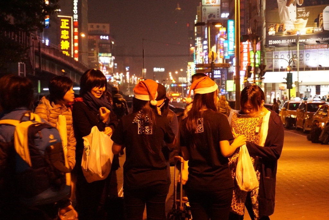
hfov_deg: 27.0
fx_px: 685
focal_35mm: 75
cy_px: 110
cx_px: 164
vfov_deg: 18.2
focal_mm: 50
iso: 4000
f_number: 5.6
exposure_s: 1/80
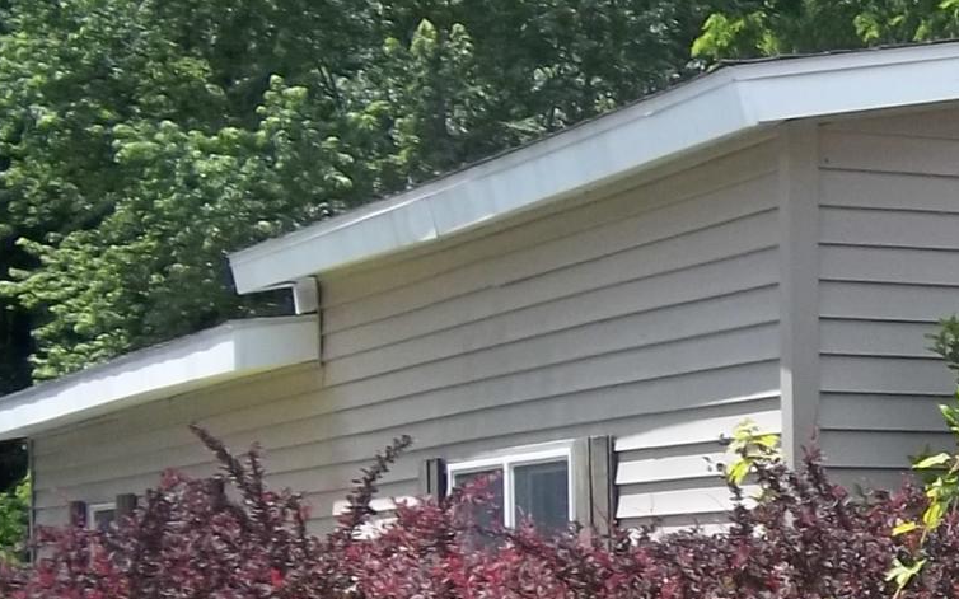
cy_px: 696
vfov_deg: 9.6
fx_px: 3528
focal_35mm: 135
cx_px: 1751
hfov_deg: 13.7
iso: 80
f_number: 8.8
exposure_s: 1/125
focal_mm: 5.7
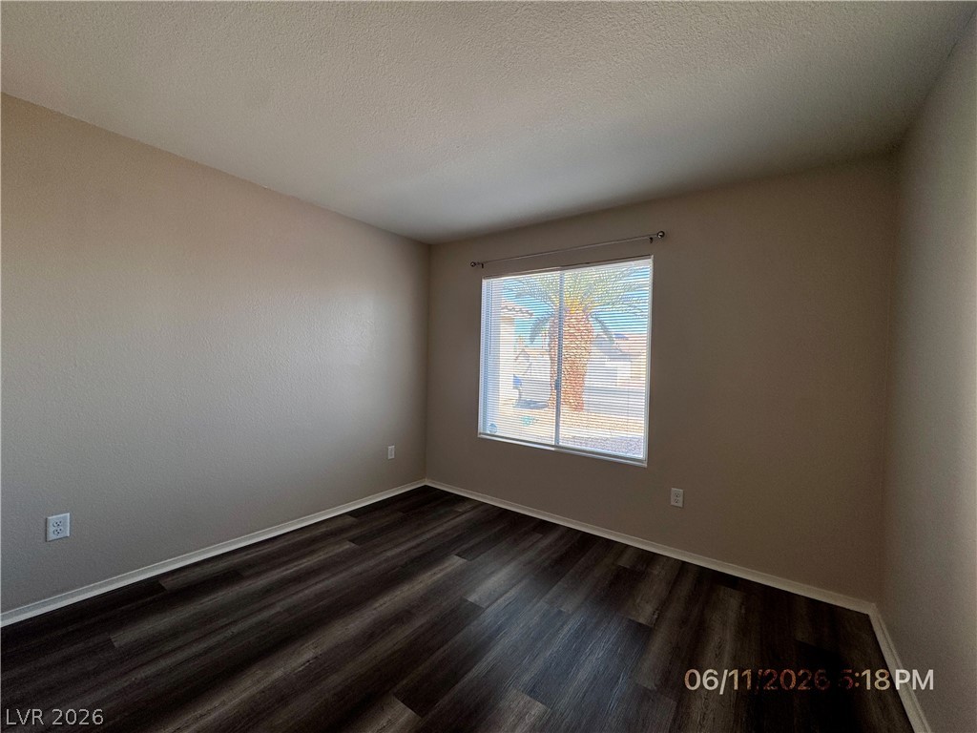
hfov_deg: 102.1
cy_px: 366
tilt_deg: -1.5
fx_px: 395
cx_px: 488
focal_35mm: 14
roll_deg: -1.7
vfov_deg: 85.7
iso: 40
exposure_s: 1/174
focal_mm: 2.22
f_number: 2.2
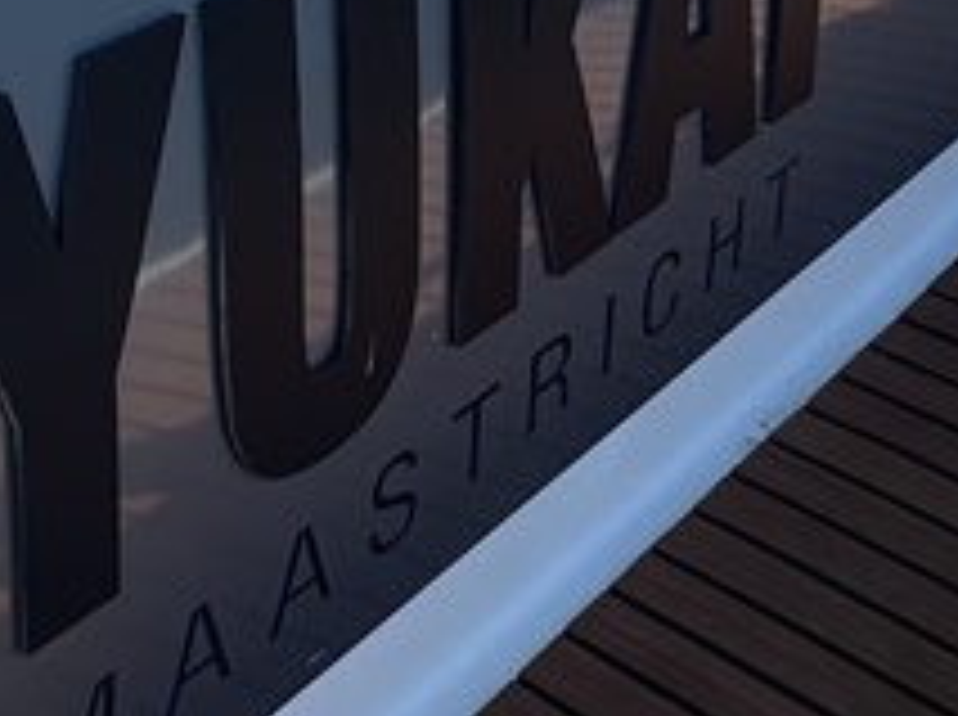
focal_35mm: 79
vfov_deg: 17.1
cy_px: -315
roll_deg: +2.6
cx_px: -117
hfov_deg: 23.2
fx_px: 2183
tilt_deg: -14.4
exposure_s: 1/842
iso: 40
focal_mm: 2.22
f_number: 2.2
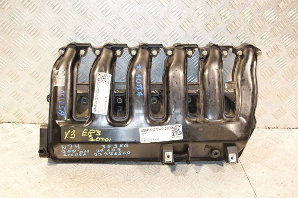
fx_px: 310
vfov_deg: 35.5
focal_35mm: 38
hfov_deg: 51.3
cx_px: 149
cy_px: 99
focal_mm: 25
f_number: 5.6
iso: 1600
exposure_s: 1/125
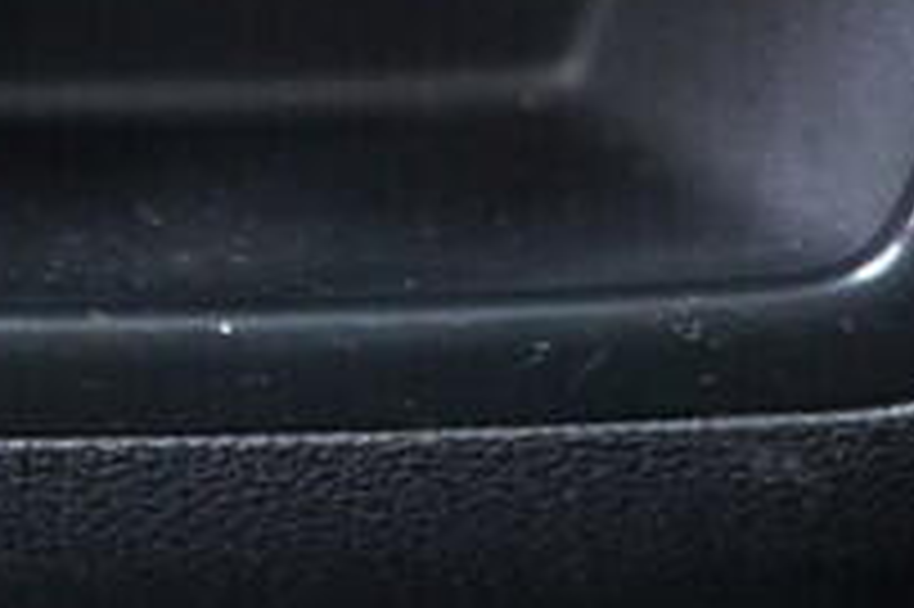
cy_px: -495
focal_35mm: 256
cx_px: -63
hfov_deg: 8.0
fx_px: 6494
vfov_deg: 5.3
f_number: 2.8
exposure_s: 1/40
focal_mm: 24
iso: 2000
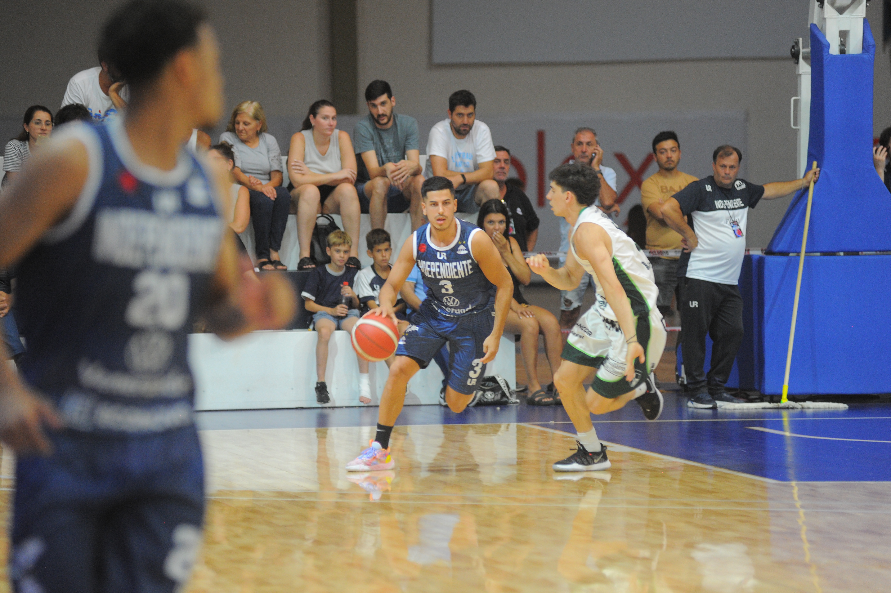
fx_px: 4947
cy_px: 296
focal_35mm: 200
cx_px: 446
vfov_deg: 6.9
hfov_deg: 10.3
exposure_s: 1/400
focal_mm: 200
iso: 3200
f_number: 4
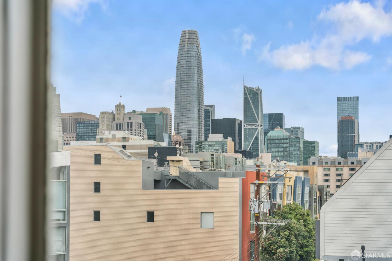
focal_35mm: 64
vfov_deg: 21.2
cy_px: 130
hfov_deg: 31.4
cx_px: 196
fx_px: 697
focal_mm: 64
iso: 400
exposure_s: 1/2000
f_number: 5.6
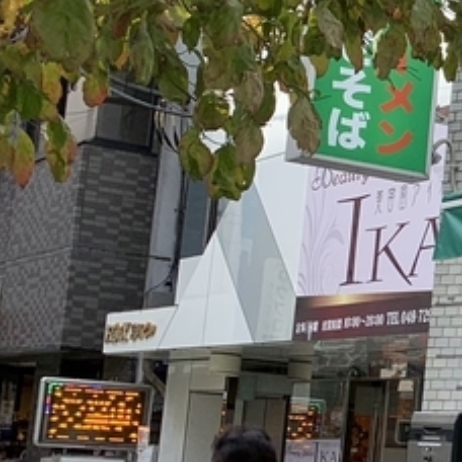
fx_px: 1555
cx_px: 946
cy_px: 344
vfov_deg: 16.8
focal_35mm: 103
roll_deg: -3.5
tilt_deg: +5.4
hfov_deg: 14.0
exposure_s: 1/1250
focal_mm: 4.25
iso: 25
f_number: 1.8
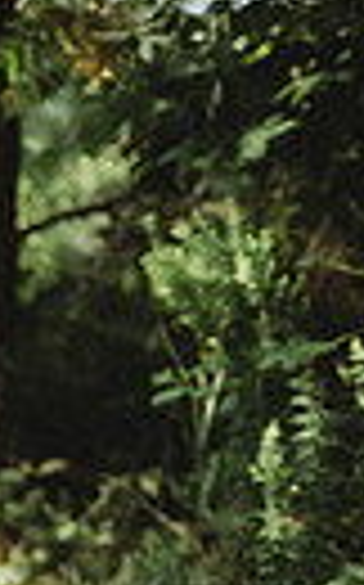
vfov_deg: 14.0
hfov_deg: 7.5
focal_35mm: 146
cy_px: 646
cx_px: -836
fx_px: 2322
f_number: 2.8
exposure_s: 1/320
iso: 100
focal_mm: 32
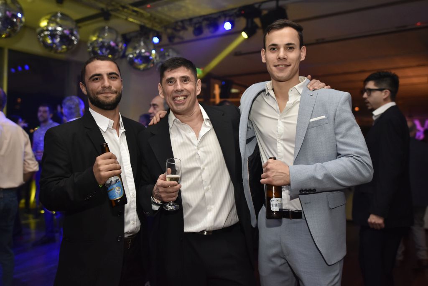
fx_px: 357
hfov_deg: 61.9
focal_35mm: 30
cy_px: 143
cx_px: 214
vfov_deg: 43.6
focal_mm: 20
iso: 1000
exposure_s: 1/200
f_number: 1.4
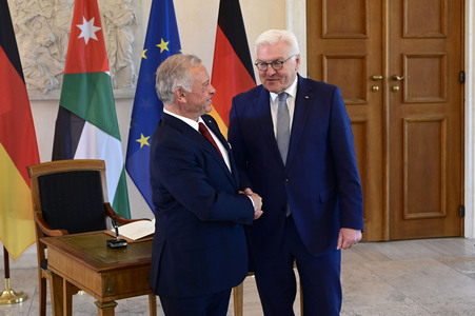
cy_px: 158
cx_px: 238
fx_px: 567
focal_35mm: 43
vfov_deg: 31.1
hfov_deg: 45.5
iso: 2500
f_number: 5.6
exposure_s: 1/200
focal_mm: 43
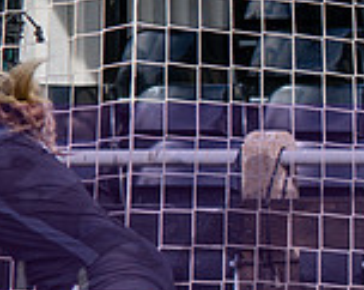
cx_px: 279
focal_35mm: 2502
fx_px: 26902
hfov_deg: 0.8
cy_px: 81
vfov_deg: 0.6
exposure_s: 1/2000
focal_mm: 300
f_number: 2.8
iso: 125
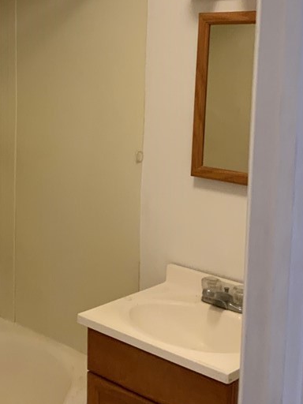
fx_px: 677
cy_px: 148
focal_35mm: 58
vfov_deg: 33.0
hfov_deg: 24.4
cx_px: 24
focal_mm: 3
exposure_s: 1/60
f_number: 1.8
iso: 125
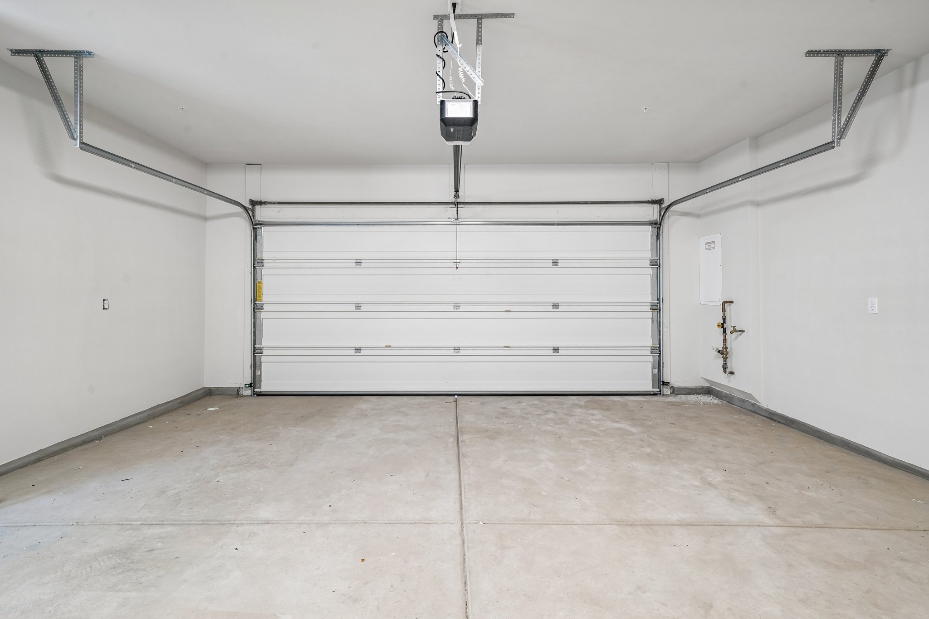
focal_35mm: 16
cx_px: 464
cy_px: 310
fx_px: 413
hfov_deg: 96.7
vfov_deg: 73.7
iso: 400
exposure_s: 1/4
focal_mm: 16
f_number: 9
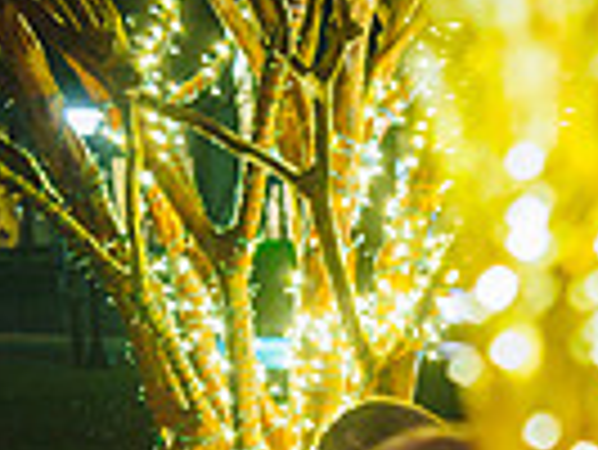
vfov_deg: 8.9
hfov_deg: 11.1
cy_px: 837
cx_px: 1245
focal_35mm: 159
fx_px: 2749
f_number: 2.8
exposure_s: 1/50
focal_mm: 38
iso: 4000
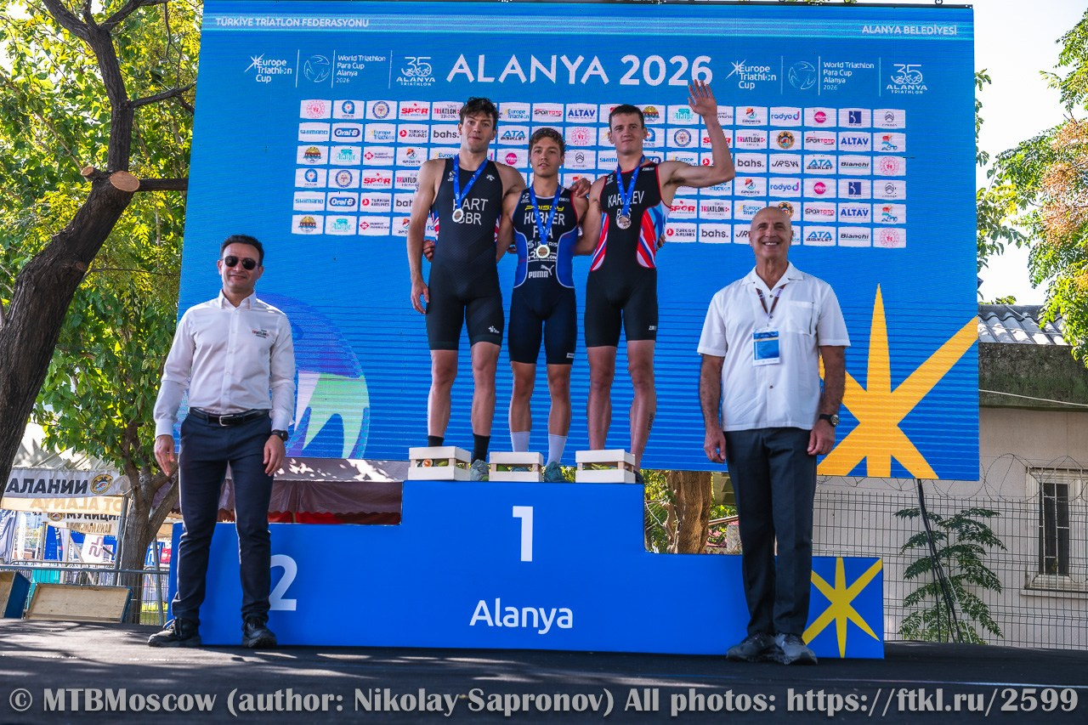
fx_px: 1239
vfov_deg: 32.6
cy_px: 362
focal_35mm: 41
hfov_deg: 47.4
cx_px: 544
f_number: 5.6
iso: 250
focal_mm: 41
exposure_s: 1/320
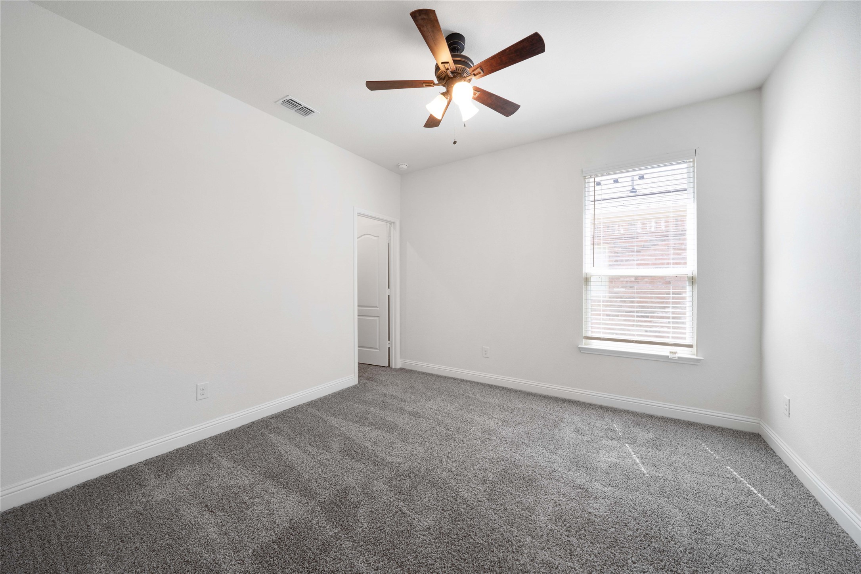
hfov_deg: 112.6
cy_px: 287
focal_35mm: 12
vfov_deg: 90.0
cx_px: 430
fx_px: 287
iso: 100
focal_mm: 12
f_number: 11
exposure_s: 1/4
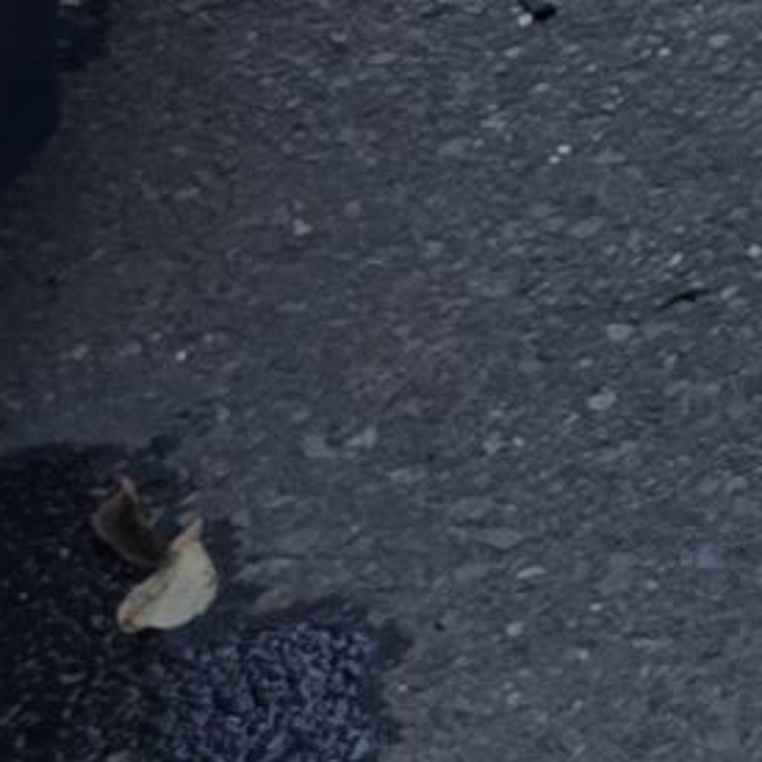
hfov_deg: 7.6
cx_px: 2624
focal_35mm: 189
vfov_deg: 7.7
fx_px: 4707
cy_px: -1712
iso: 12
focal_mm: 6.3
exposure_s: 1/307
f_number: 1.7
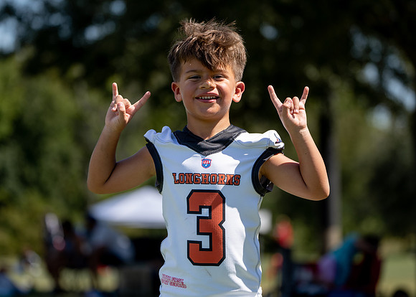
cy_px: 150
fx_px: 2930
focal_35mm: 248
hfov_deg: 8.1
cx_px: 223
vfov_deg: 5.8
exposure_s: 1/800
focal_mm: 221
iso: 160
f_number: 5.6
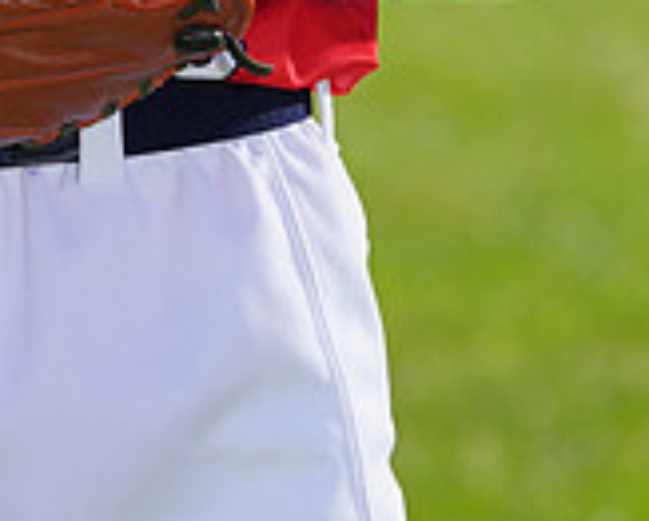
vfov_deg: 1.9
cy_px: -549
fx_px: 15452
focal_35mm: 803
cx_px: -2
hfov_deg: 2.4
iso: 100
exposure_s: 1/250
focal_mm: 241
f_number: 7.1
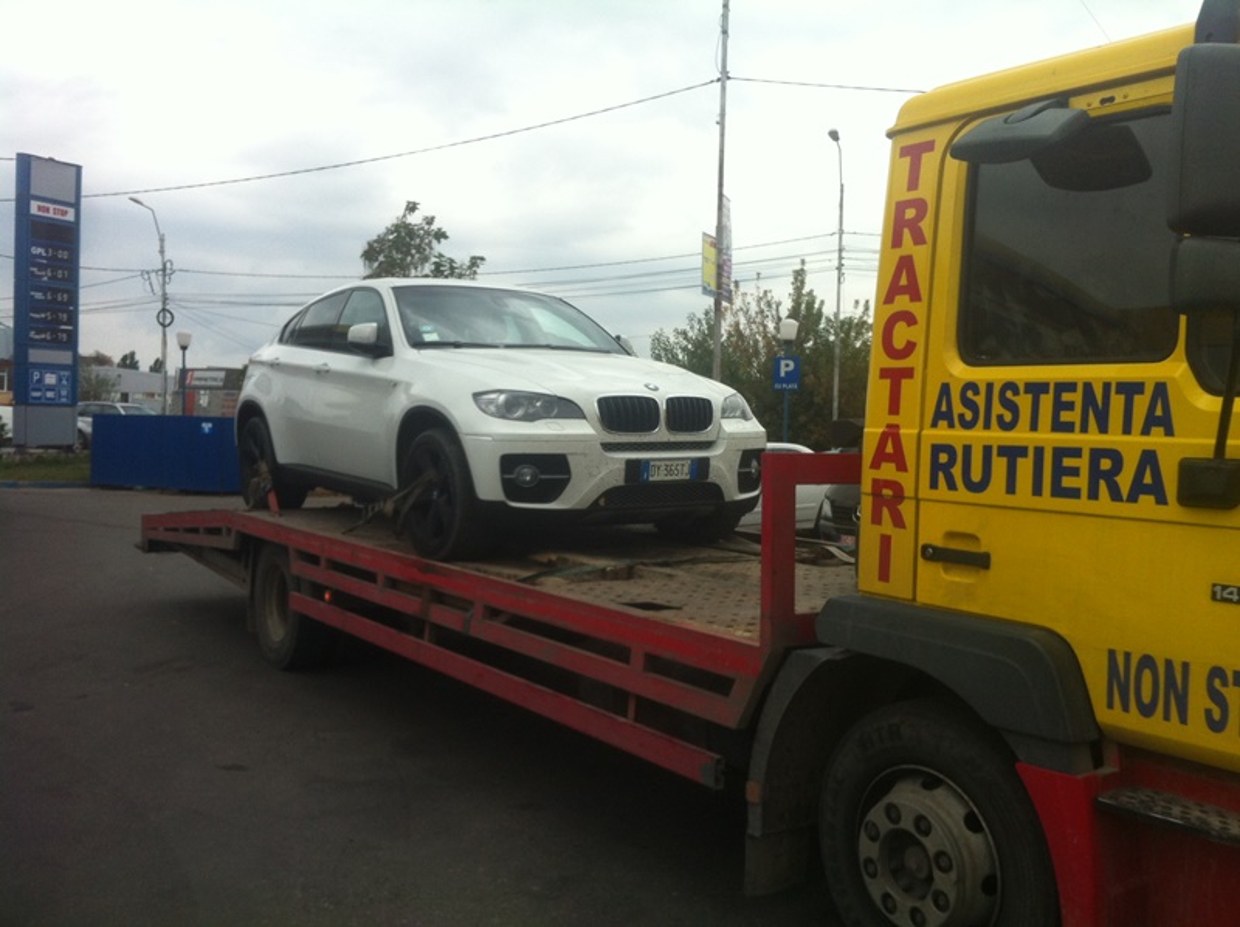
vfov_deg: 40.6
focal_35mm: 35
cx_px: 620
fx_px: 1252
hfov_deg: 52.7
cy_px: 464
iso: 80
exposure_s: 1/225
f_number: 2.8
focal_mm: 3.85
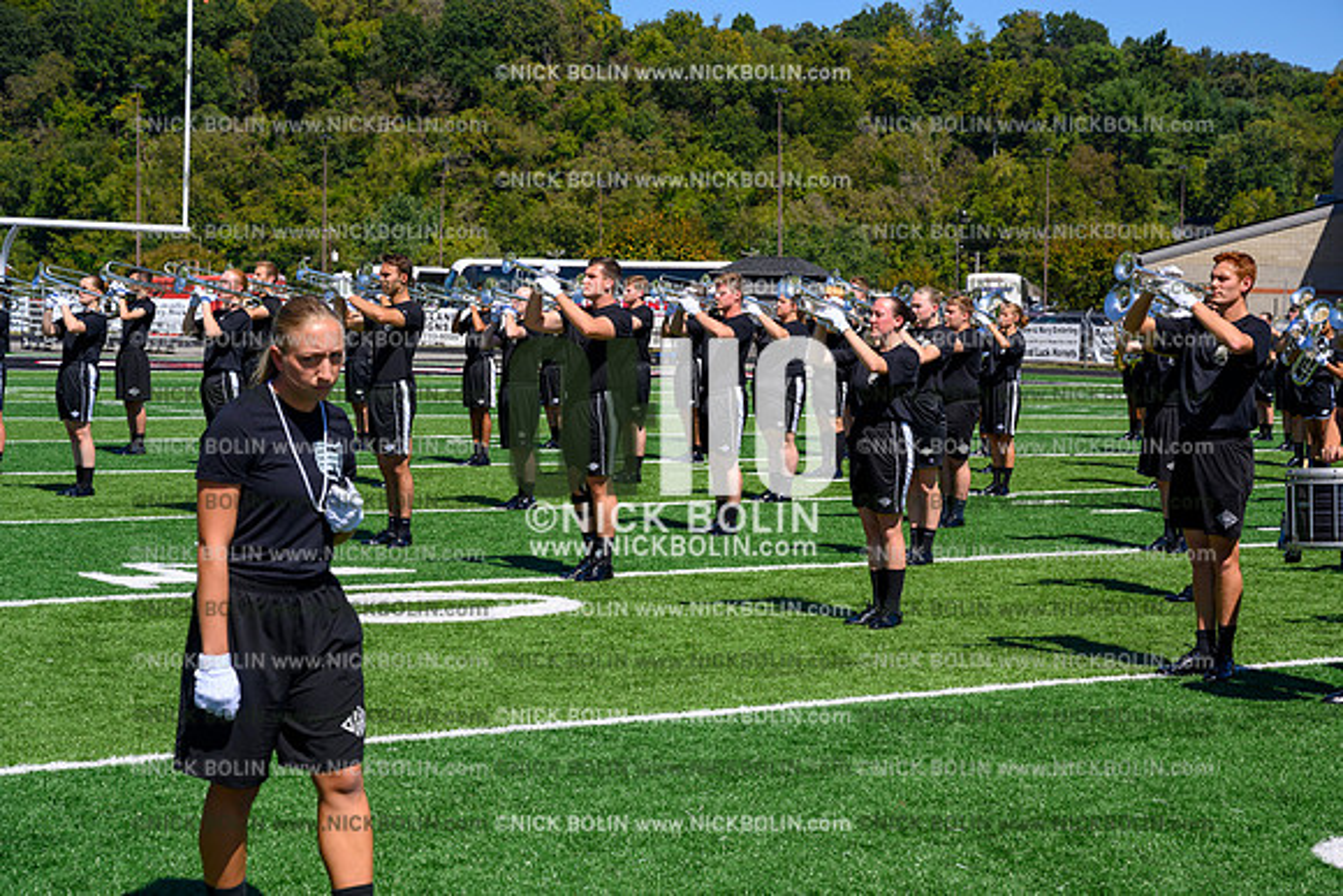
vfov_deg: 19.5
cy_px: 448
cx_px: 672
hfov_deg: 28.8
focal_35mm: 70
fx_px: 2612
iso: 160
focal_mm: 70
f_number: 8
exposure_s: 1/500
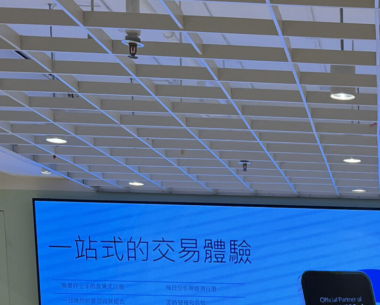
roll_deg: -0.7
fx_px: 911
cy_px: 475
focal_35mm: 81
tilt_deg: -9.4
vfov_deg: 16.9
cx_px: 438
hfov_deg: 22.0
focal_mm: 5.7
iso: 50
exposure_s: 1/93
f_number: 1.5
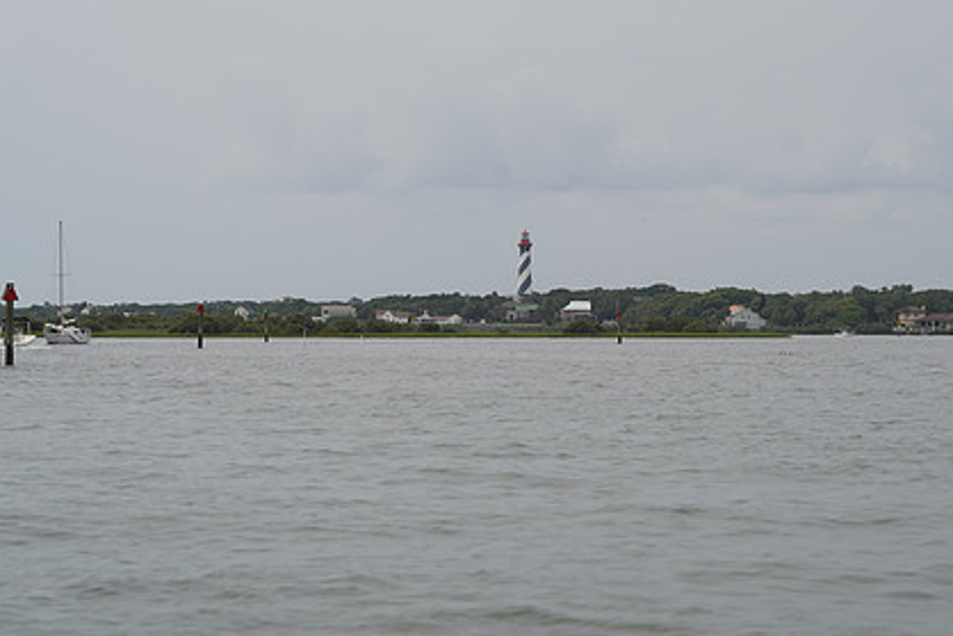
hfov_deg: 16.4
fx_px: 3310
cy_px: 261
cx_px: 595
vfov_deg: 11.0
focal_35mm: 125
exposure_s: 1/2000
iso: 125
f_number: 4
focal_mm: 90
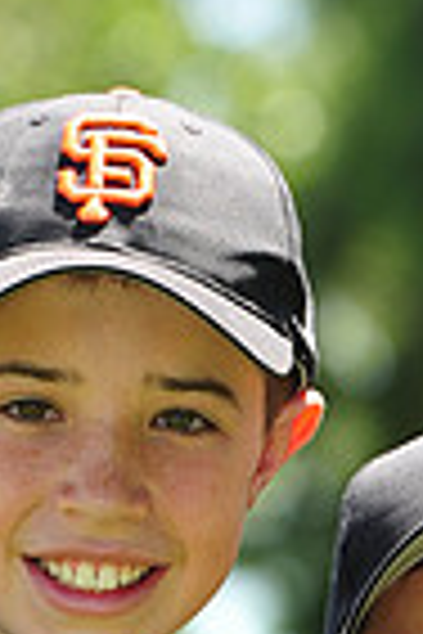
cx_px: 360
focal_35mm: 411
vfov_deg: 5.0
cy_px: 1106
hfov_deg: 3.3
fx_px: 7243
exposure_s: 1/200
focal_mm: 100
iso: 200
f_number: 6.3
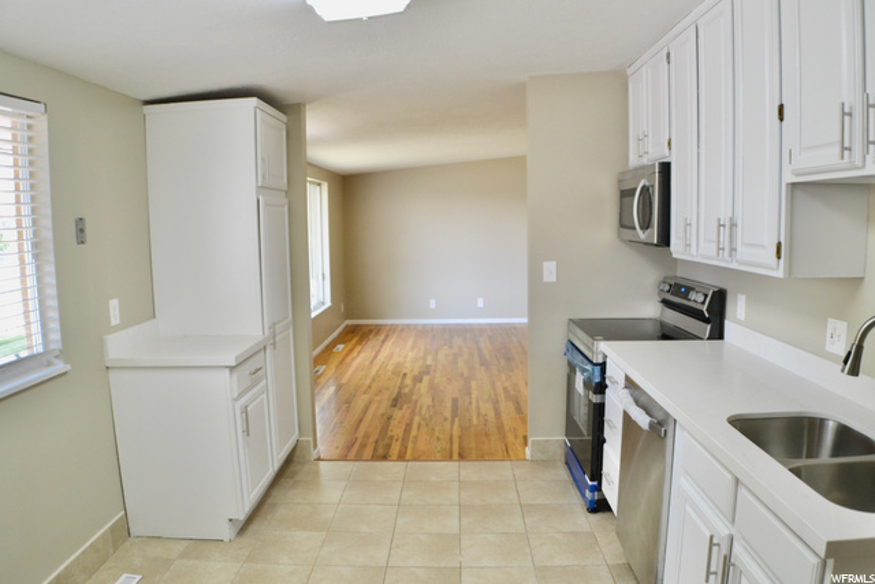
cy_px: 292
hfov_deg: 61.9
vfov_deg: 43.6
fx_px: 729
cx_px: 438
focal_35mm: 30
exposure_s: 1/80
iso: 400
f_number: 4.5
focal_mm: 20
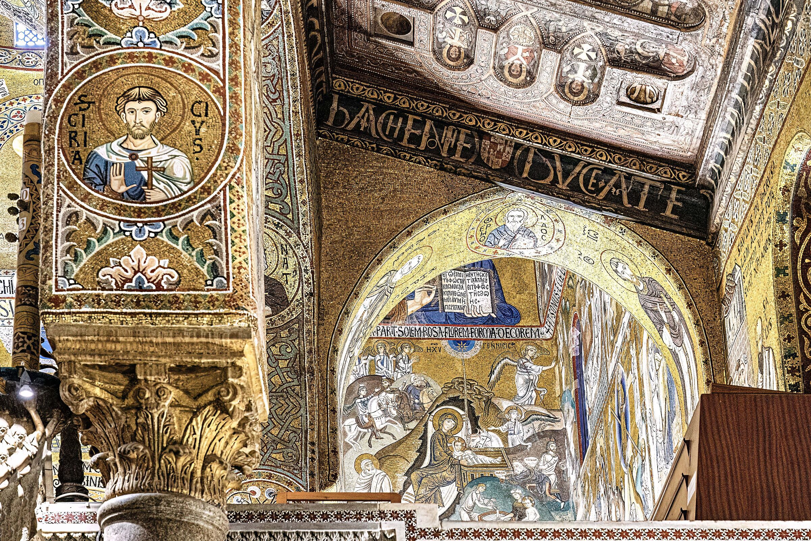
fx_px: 1419
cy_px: 270
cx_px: 406
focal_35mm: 63
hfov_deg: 31.9
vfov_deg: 21.6
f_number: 8
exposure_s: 1/80
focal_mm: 63
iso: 8000
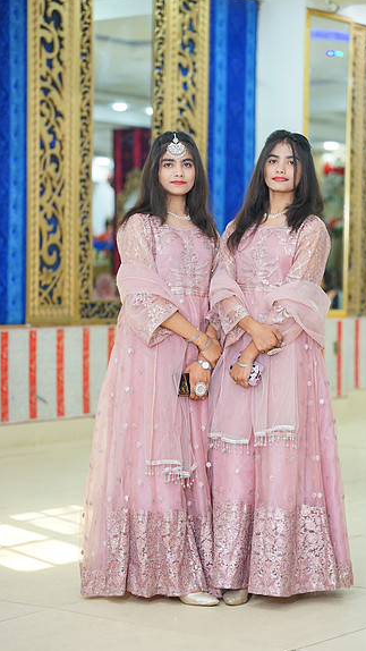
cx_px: 218
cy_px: 324
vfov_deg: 23.7
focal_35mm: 90
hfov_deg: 13.4
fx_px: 1552
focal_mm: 85
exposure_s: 1/160
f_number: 2.8
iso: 640
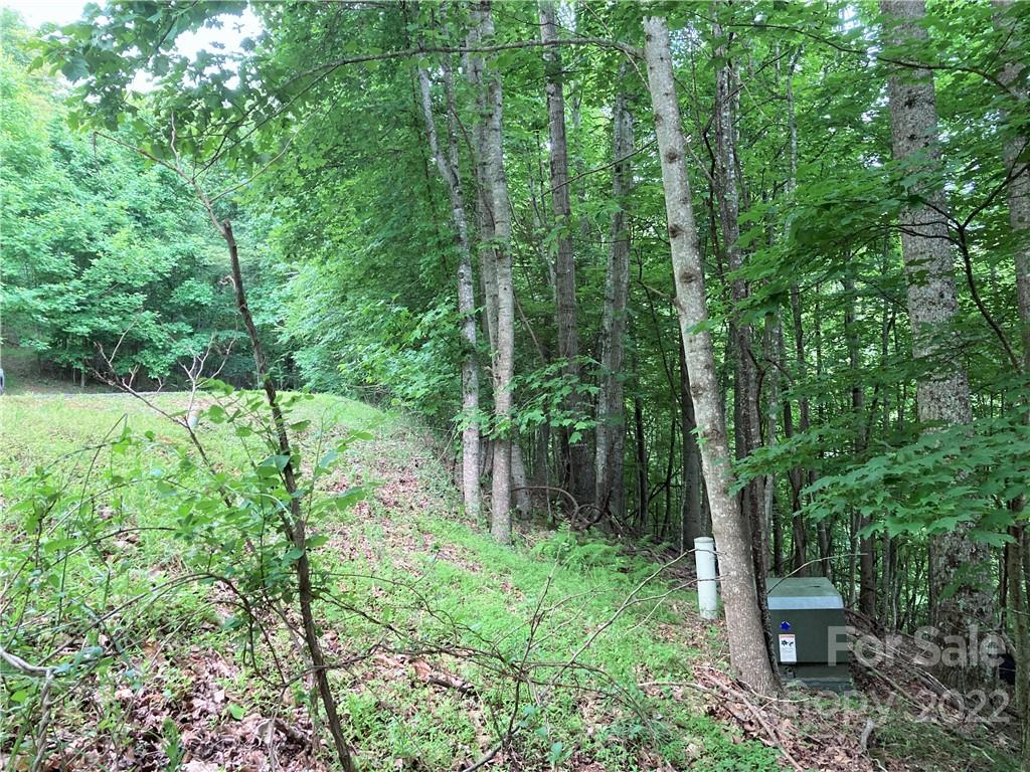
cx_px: 515
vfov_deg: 49.7
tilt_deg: +2.5
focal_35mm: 28
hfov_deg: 63.4
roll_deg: +3.0
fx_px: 833
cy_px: 386
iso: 200
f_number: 1.8
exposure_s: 1/60
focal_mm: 3.99
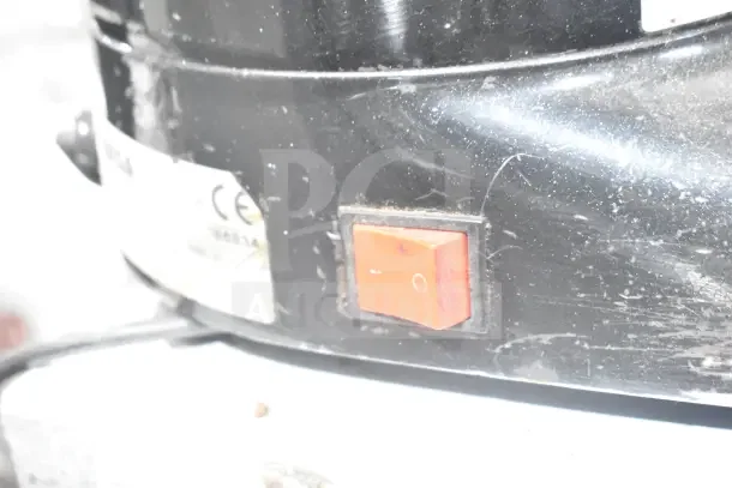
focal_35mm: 63
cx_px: 366
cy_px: 244
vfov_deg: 21.6
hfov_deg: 31.9
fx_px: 1281
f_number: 5
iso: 10000
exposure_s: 1/60
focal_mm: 42
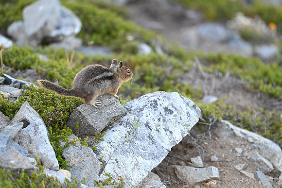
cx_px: 141
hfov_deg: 3.4
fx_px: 4701
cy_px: 94
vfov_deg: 2.3
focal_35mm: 600
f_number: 6.3
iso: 6400
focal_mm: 600
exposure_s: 1/2000
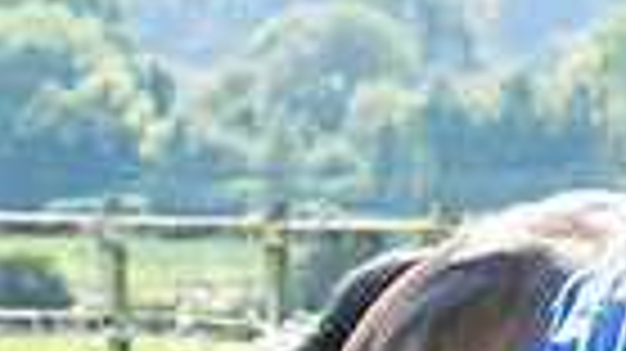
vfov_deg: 1.6
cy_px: 244
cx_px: 934
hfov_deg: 2.9
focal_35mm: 748
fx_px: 12409
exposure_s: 1/1250
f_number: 5
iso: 400
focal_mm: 76
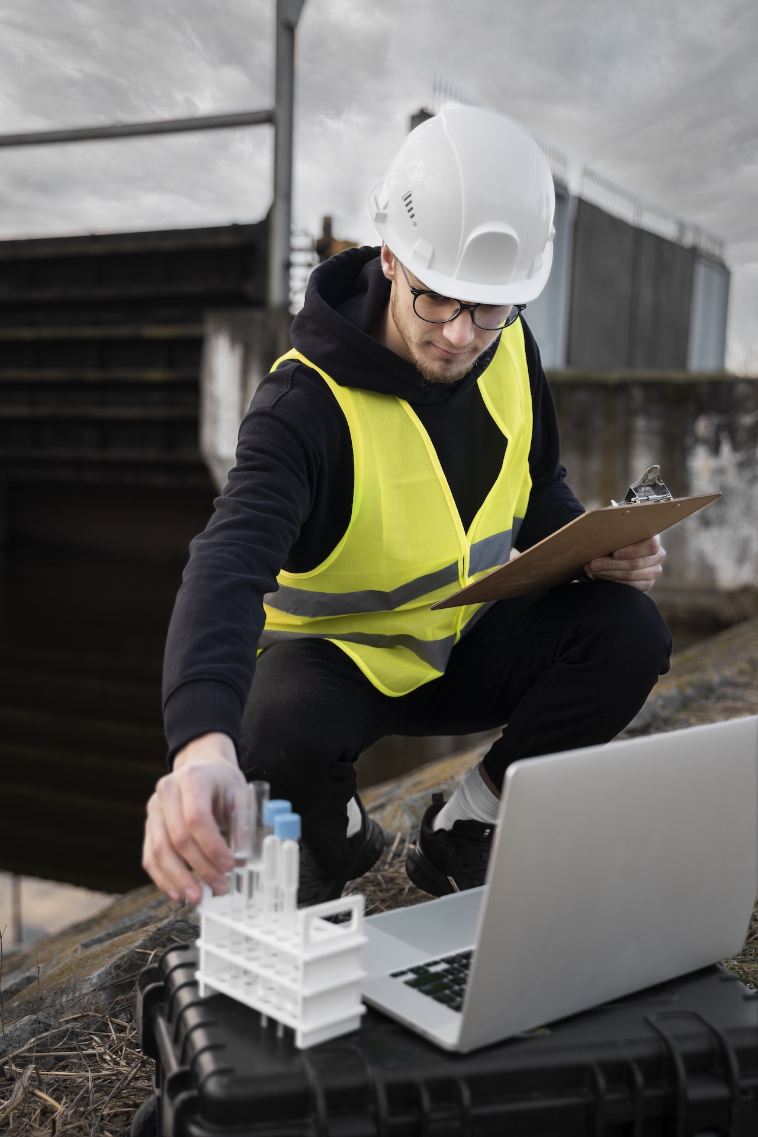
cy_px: 568
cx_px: 379
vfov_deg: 44.5
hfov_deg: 30.5
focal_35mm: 44
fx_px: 1390
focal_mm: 44
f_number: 2.8
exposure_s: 1/400
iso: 400
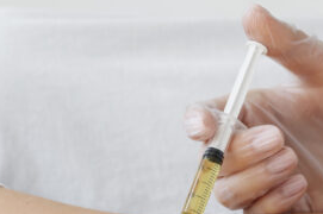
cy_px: 89
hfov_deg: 10.8
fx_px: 1694
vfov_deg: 7.2
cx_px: 5
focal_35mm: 189
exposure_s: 1/640
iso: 640
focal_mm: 50
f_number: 4.5
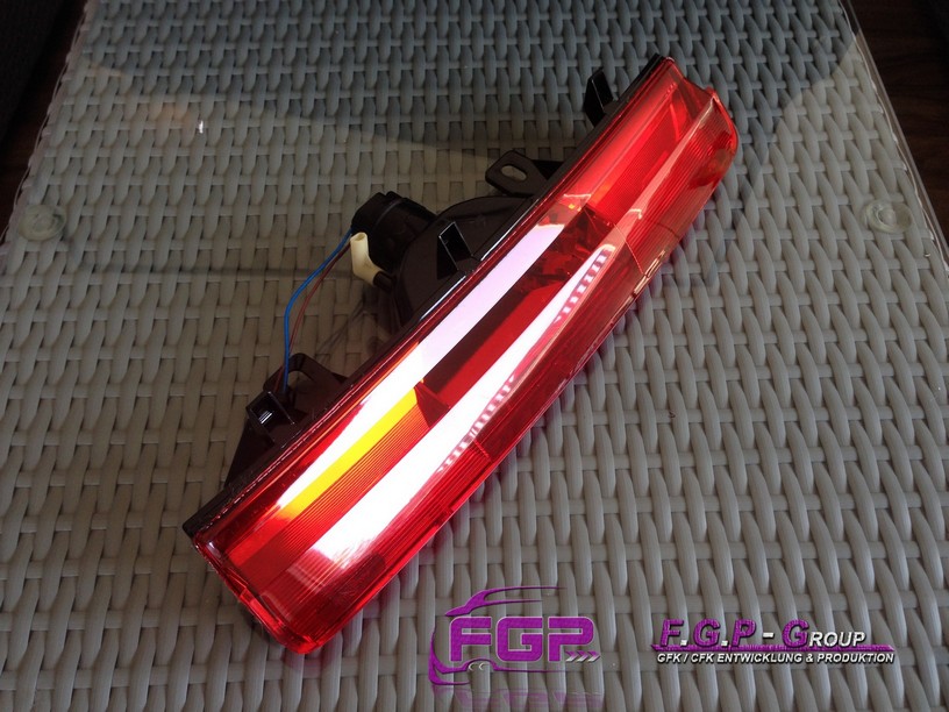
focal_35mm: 33
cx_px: 474
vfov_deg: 42.9
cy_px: 356
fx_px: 905
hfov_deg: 55.4
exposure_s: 1/60
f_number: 2.4
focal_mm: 4.12
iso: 64
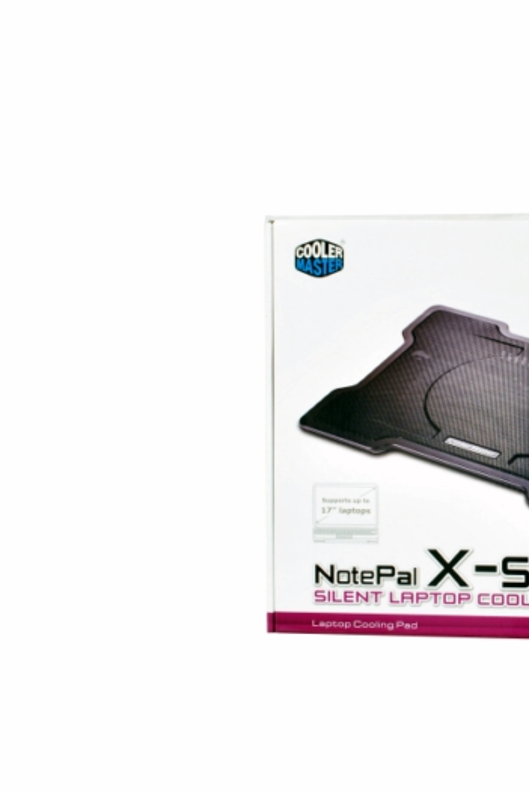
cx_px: 567
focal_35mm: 64
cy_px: 402
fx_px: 1410
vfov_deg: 31.4
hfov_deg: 20.4
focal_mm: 28
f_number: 16
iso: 100
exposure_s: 8
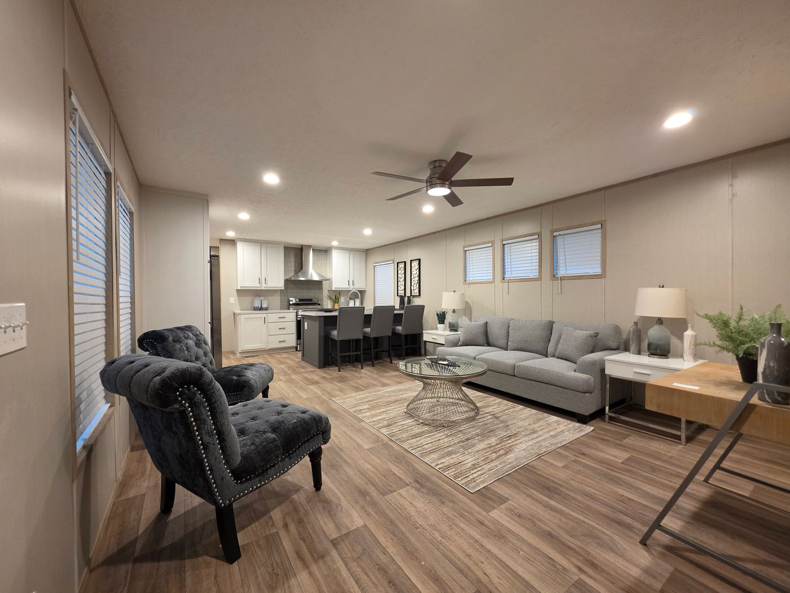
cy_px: 296
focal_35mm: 13
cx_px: 395
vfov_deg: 89.9
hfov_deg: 106.2
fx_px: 297
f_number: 1.9
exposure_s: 1/60
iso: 200
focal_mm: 2.2
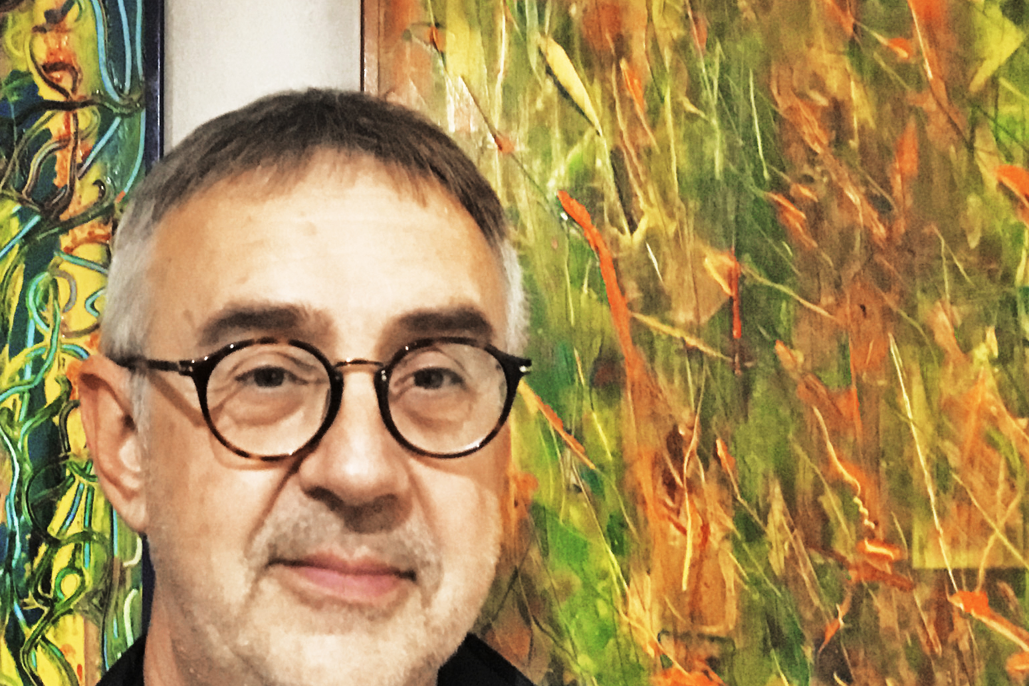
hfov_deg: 29.4
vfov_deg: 19.9
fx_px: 1944
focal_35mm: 68
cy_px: 511
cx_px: 321
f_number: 2.4
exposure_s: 1/17
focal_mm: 3.3
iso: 250
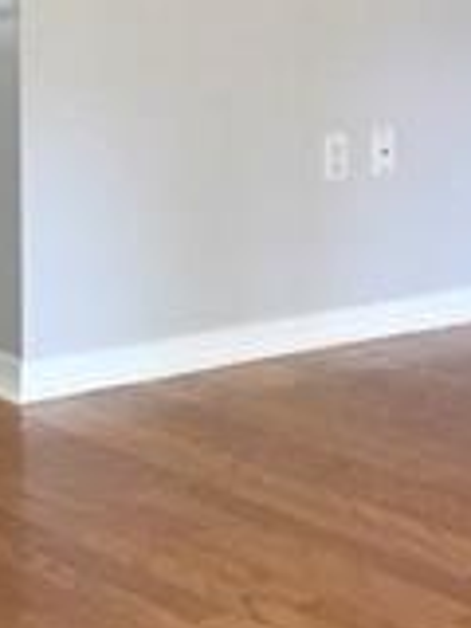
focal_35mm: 139
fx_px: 2522
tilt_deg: -6.9
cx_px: 640
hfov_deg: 10.4
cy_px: 24
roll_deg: -0.4
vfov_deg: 14.0
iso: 160
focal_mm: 4.15
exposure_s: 1/30
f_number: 2.2
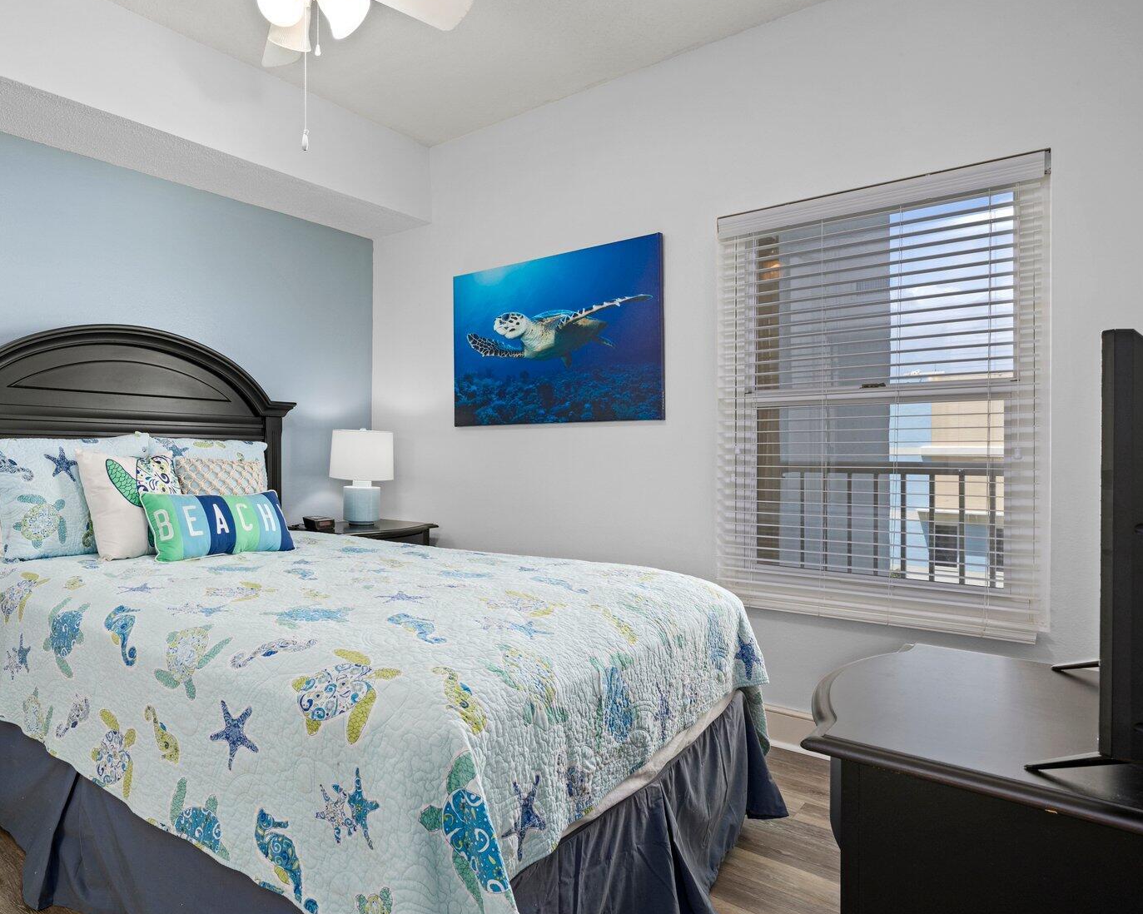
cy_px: 463
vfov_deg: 65.5
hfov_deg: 73.0
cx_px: 306
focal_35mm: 21
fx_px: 710
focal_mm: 15
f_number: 9
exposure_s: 1/2.5
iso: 500
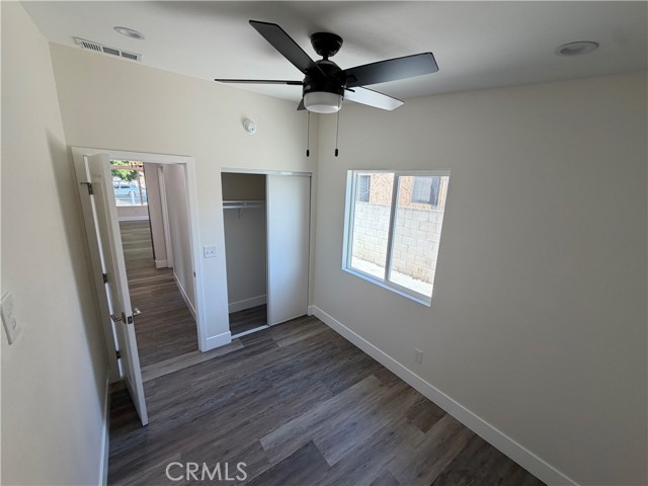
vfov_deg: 85.7
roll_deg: -2.0
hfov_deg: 102.1
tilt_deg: -12.5
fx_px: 262
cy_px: 243
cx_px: 324
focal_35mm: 14
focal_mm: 2.22
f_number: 2.2
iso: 80
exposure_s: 1/120
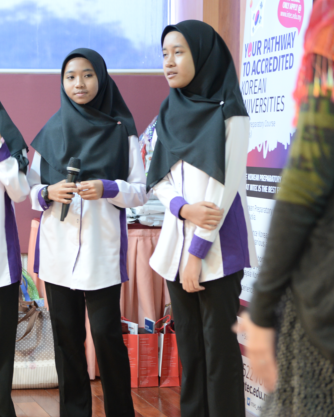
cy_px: 209
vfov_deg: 19.4
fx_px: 1223
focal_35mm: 99
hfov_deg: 15.4
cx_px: 35
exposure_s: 1/40
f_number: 3.2
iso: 1600
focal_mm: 70
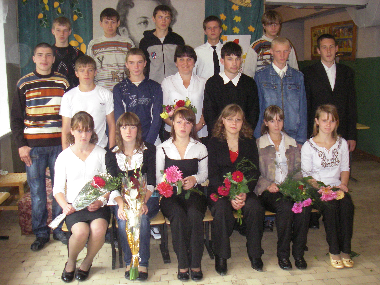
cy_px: 142
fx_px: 417
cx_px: 190
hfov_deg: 49.0
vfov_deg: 37.7
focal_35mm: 38
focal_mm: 6.3
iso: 400
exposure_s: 1/40
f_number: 3.3
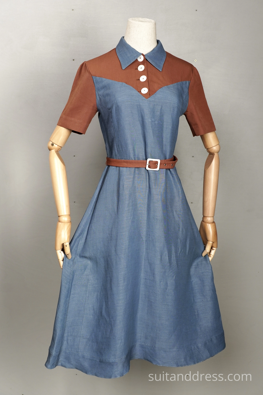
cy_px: 198
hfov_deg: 28.1
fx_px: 526
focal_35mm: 48
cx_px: 132
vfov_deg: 41.1
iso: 400
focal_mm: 32
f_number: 6.3
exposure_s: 1/40
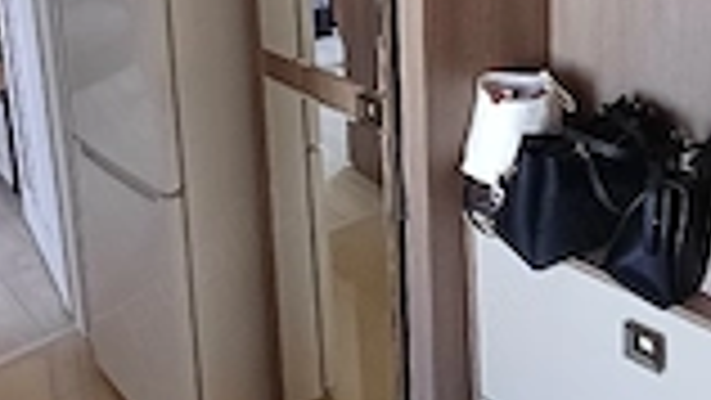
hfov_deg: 46.4
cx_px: 346
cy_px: -72
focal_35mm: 44
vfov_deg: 24.7
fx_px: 830
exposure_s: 1/25.1
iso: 250
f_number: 2.2
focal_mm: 1.64
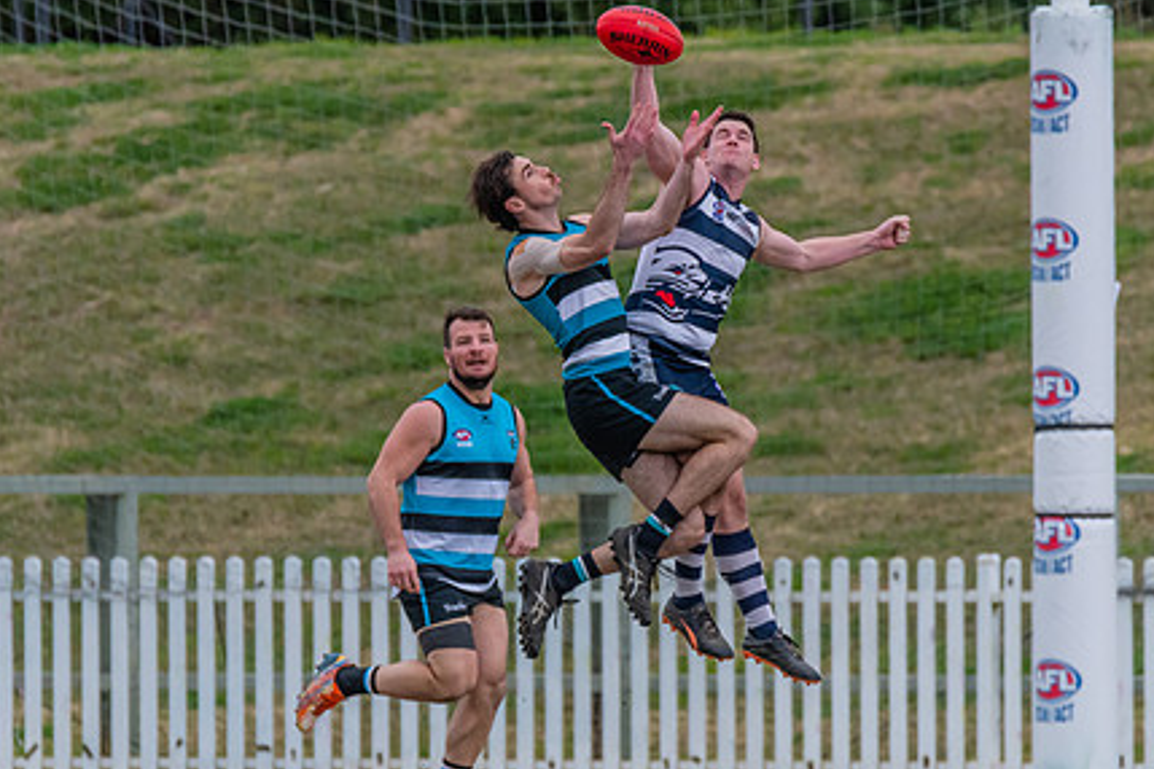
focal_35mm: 983
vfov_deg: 1.4
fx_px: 31508
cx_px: 609
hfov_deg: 2.1
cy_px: 503
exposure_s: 1/1600
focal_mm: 600
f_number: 6.3
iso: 1400
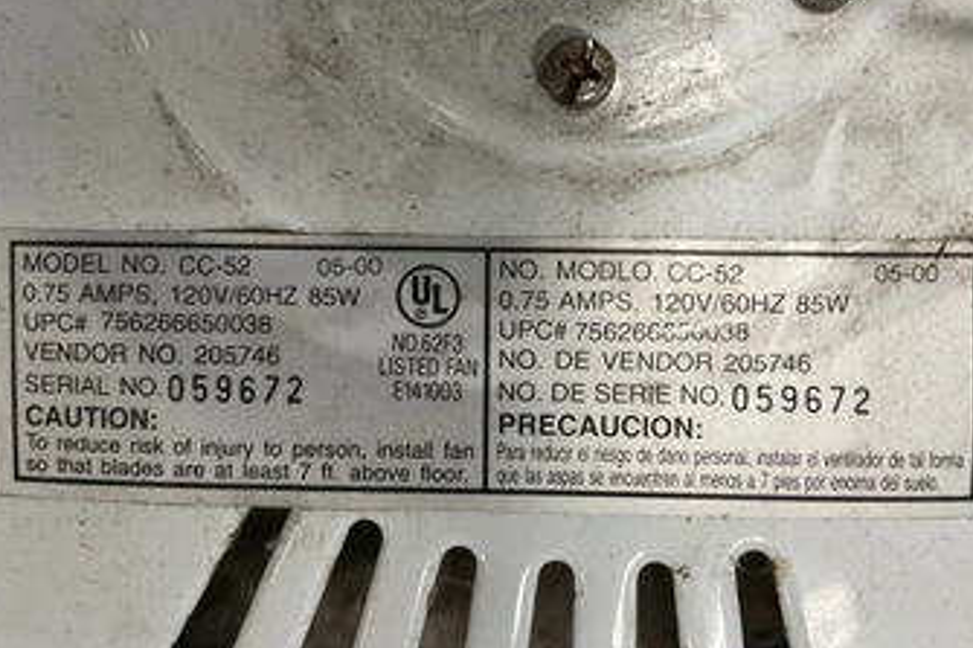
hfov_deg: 53.1
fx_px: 972
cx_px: 471
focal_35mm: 36
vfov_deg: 36.7
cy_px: 256
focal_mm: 3
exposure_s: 1/60
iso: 125
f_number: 1.8
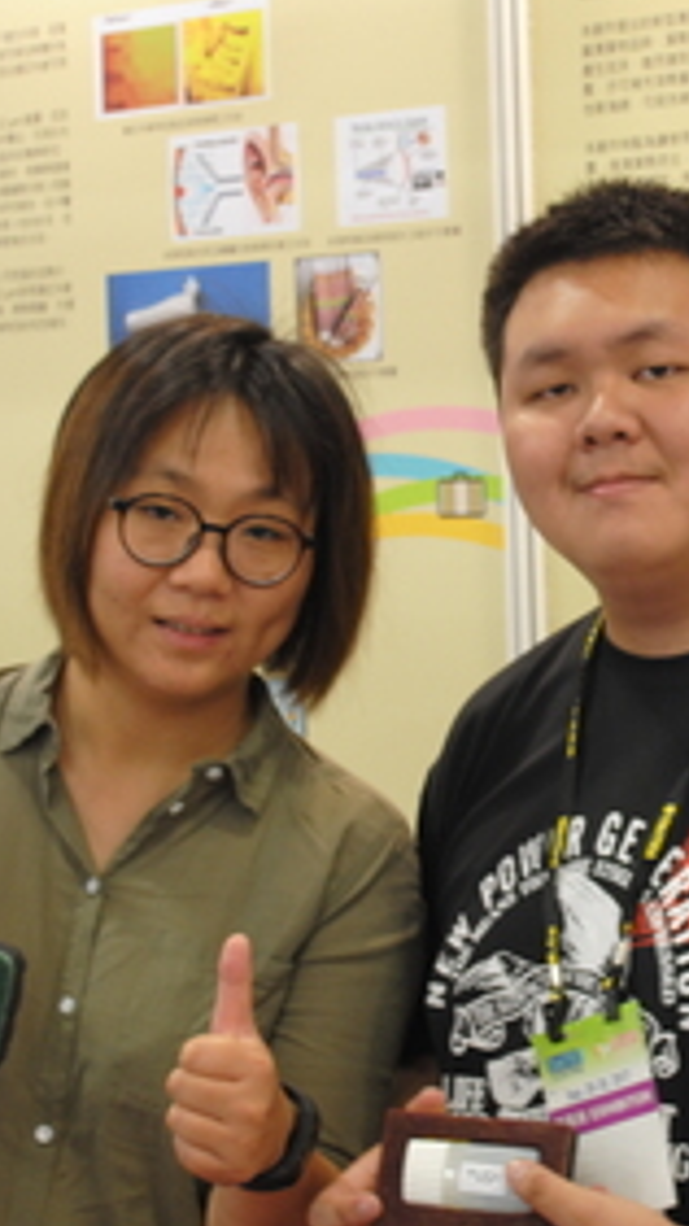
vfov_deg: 20.9
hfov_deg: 11.8
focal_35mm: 102
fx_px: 3314
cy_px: 534
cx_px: 645
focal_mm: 26
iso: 200
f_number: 4.2
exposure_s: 1/8
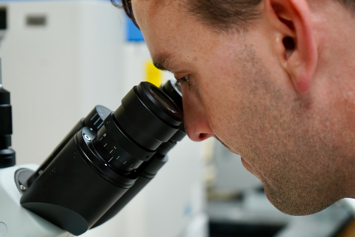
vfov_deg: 19.5
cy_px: 118
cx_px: 178
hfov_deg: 28.8
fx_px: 690
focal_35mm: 70
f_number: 5.6
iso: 3200
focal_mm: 70
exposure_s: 1/160
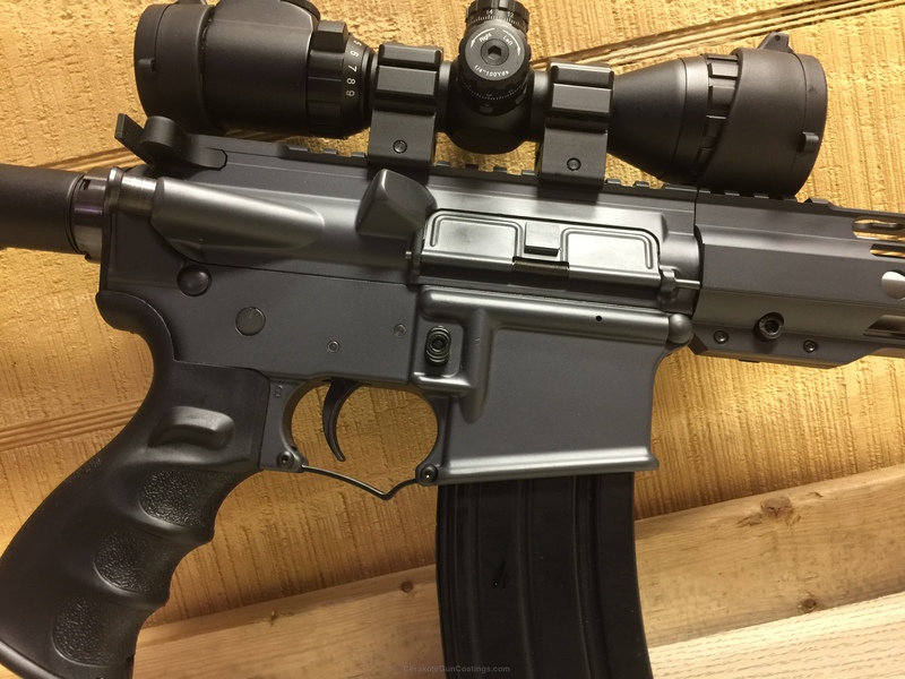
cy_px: 340
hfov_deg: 61.7
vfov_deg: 48.2
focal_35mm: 29
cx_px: 452
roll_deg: +11.1
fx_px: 758
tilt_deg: -10.0
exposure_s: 1/10
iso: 100
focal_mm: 4.15
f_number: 2.2
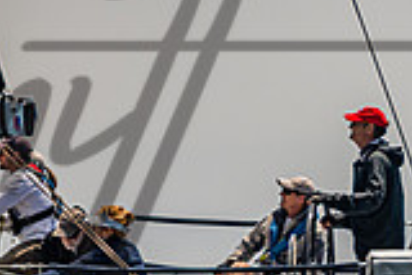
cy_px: 107
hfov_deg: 2.3
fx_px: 10080
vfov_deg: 1.6
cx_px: -126
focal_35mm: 880
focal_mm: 230
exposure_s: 1/3200
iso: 400
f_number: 8
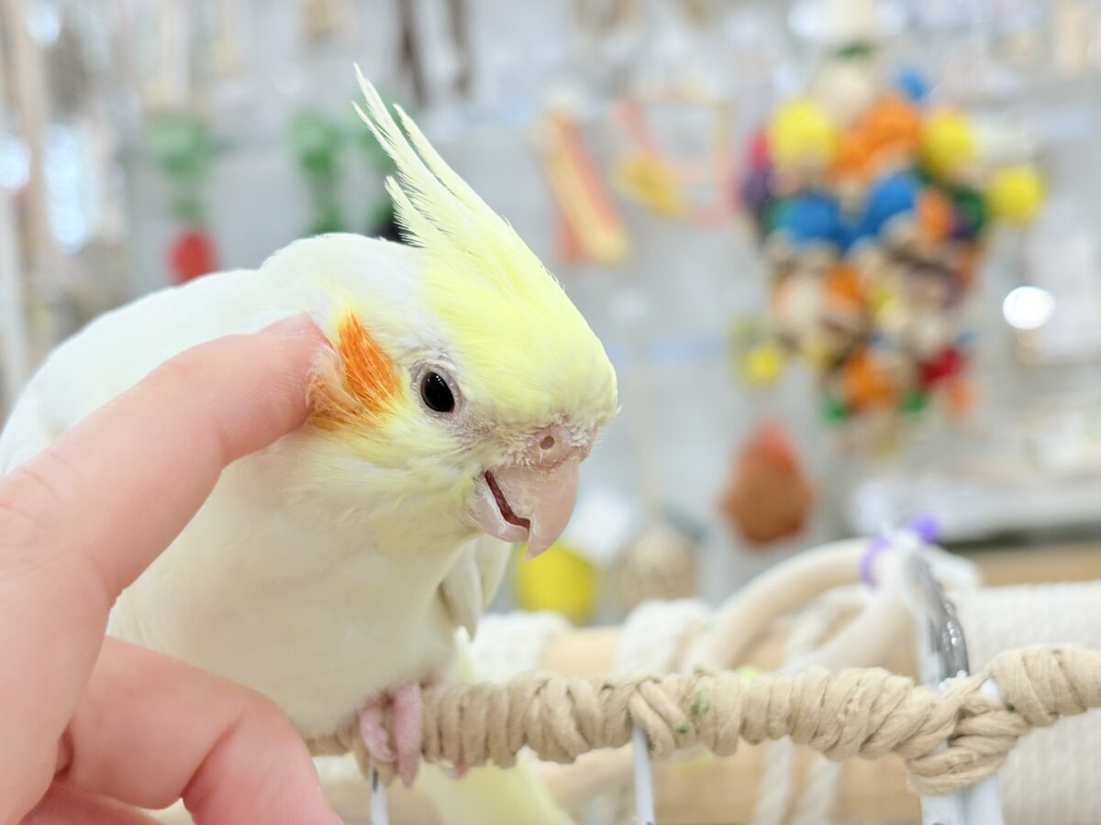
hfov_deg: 36.8
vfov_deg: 28.0
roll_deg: +6.9
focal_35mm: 52
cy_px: 412
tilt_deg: -1.3
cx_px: 550
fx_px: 1654
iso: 80
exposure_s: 1/100
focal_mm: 5.96
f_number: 1.6
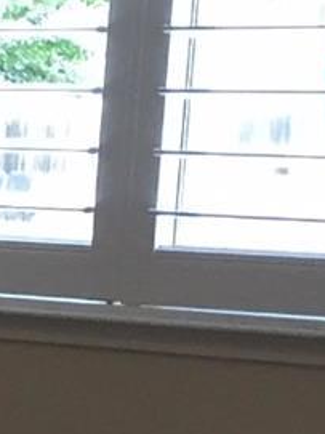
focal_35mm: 214
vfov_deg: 9.0
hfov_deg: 6.4
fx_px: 2681
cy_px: 676
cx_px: -634
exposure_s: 1/30
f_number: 2.2
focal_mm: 4.15
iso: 40
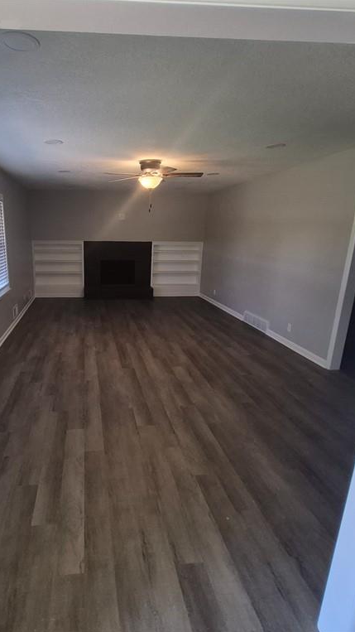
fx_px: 318
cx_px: 115
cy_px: 316
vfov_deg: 89.6
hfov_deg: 56.9
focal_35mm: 19
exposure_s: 1/60
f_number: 2.2
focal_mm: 1.74
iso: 200
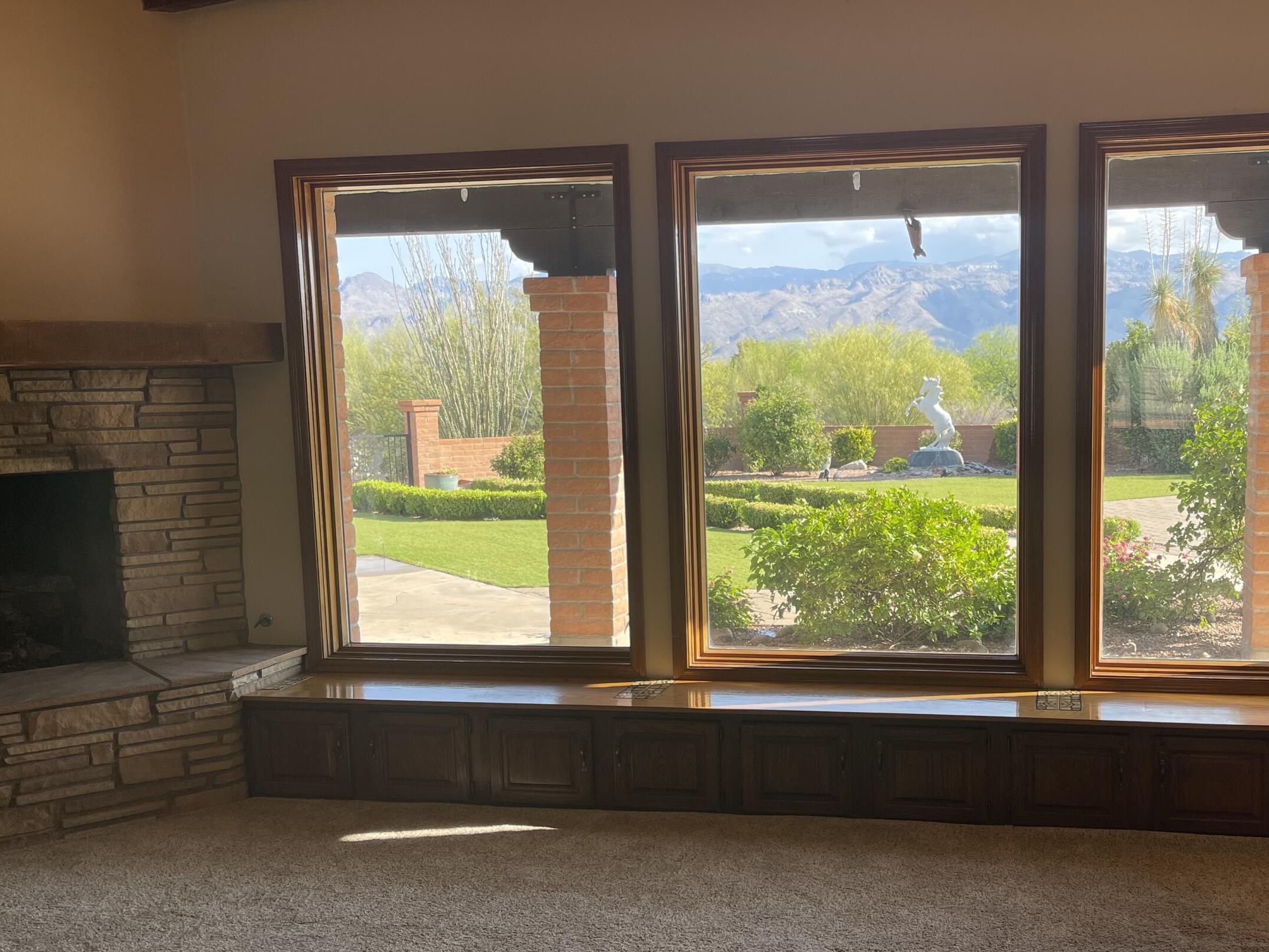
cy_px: 538
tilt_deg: -7.4
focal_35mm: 35
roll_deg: +0.6
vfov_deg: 40.6
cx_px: 835
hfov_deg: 51.7
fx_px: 1283
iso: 32
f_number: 1.6
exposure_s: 1/406
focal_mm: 5.1
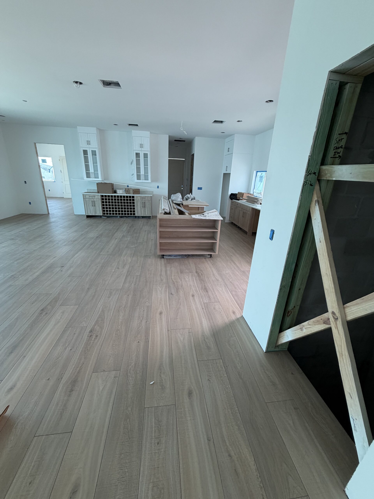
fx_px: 202
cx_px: 187
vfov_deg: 102.1
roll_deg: -3.8
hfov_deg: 85.7
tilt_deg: -20.0
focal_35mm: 14
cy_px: 250
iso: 160
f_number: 2.2
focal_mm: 2.22
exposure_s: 1/121
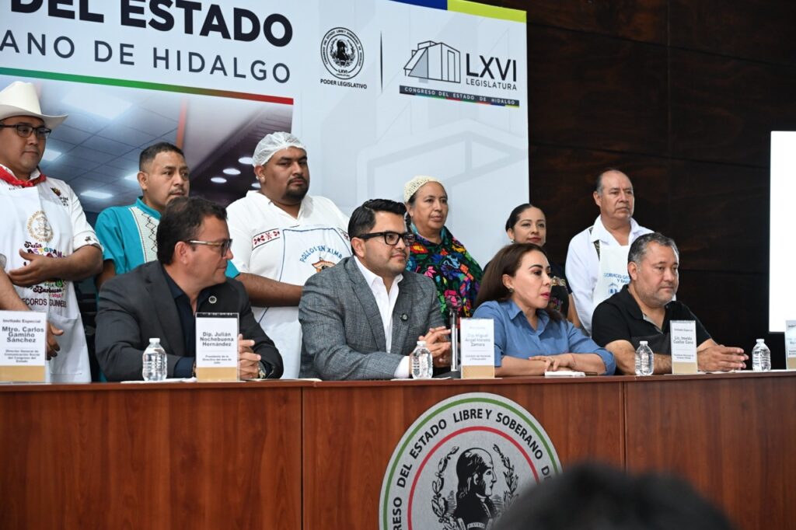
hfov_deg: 30.1
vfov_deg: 20.3
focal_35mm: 67
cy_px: 265
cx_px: 398
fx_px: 1481
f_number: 4.5
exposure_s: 1/100
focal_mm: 67
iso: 5000
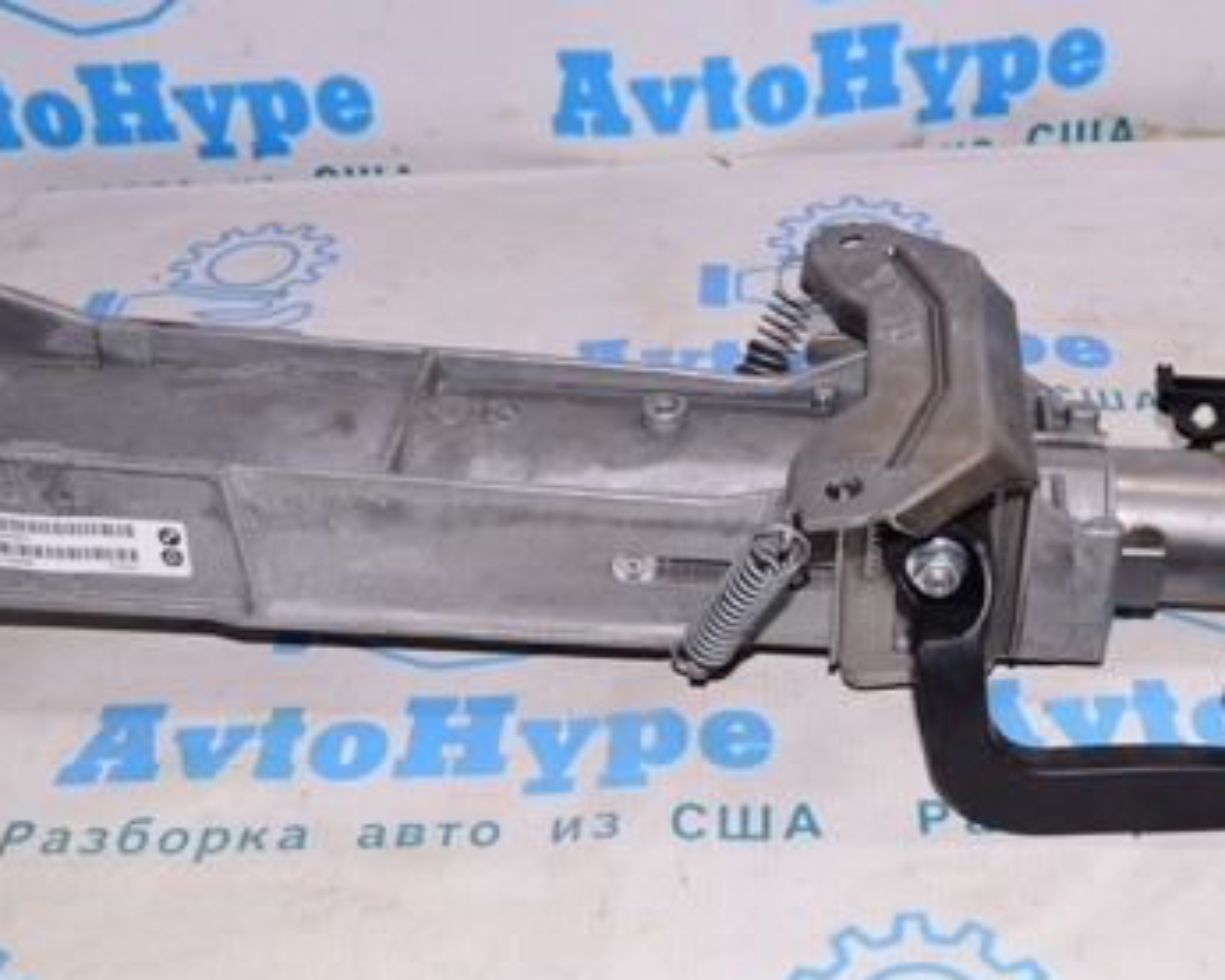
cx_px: 726
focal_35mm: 52
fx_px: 1886
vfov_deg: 29.1
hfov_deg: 35.9
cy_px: 412
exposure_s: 1/200
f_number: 8
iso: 1600
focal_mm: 20
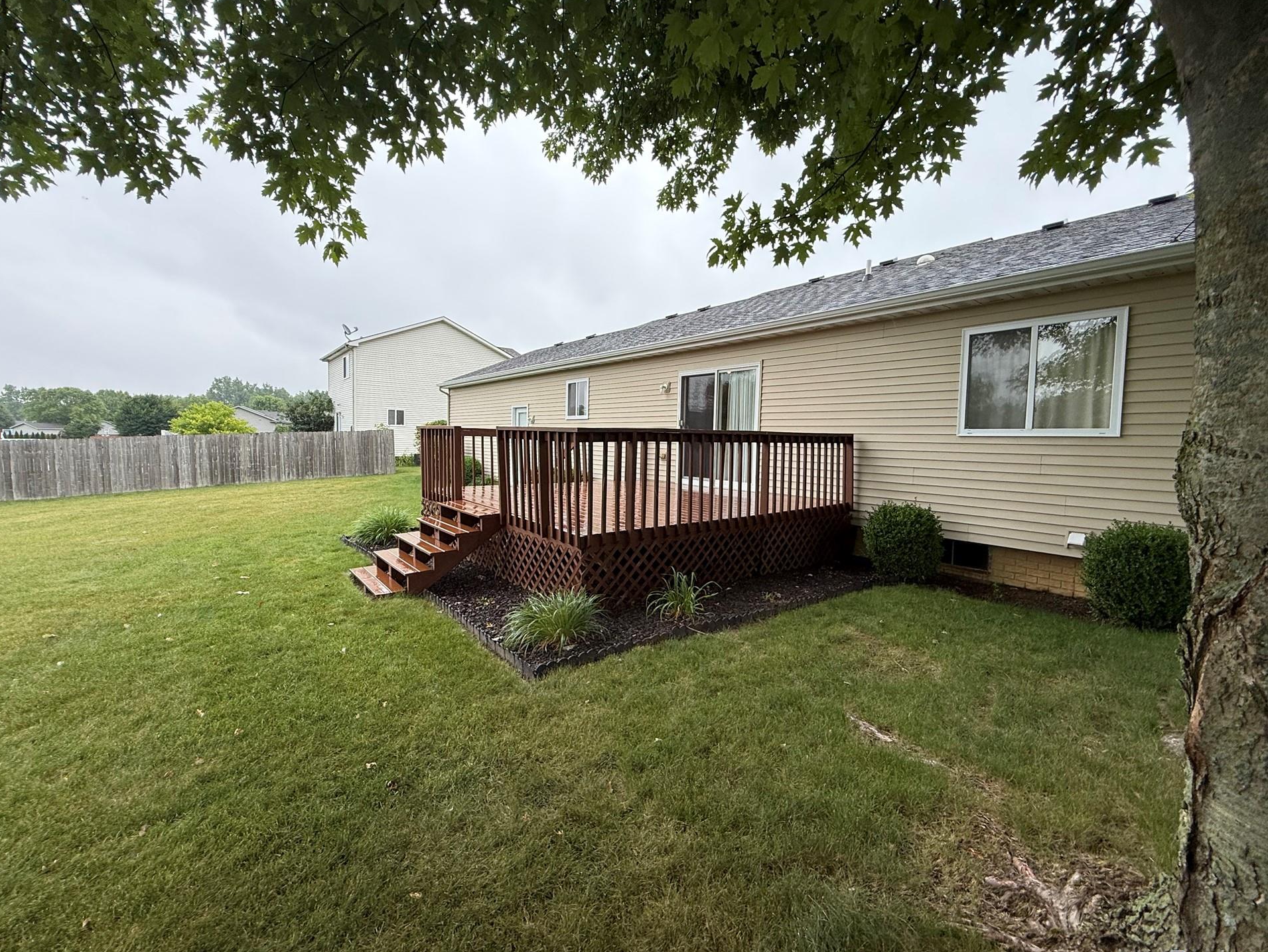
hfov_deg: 98.1
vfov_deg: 81.8
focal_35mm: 15
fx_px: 550
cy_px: 470
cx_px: 622
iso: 64
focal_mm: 2.22
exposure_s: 1/214
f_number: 2.2
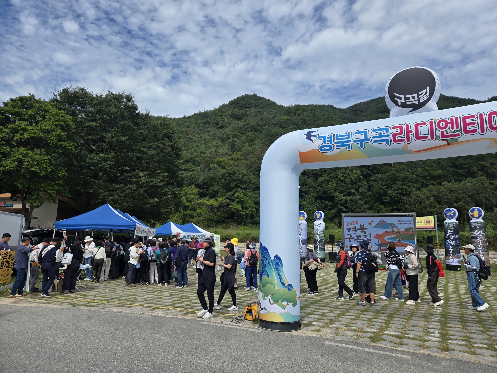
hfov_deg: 73.9
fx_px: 330
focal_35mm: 23
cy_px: 186
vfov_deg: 58.9
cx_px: 248
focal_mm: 5.4
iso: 32
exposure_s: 1/2921
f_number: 1.8
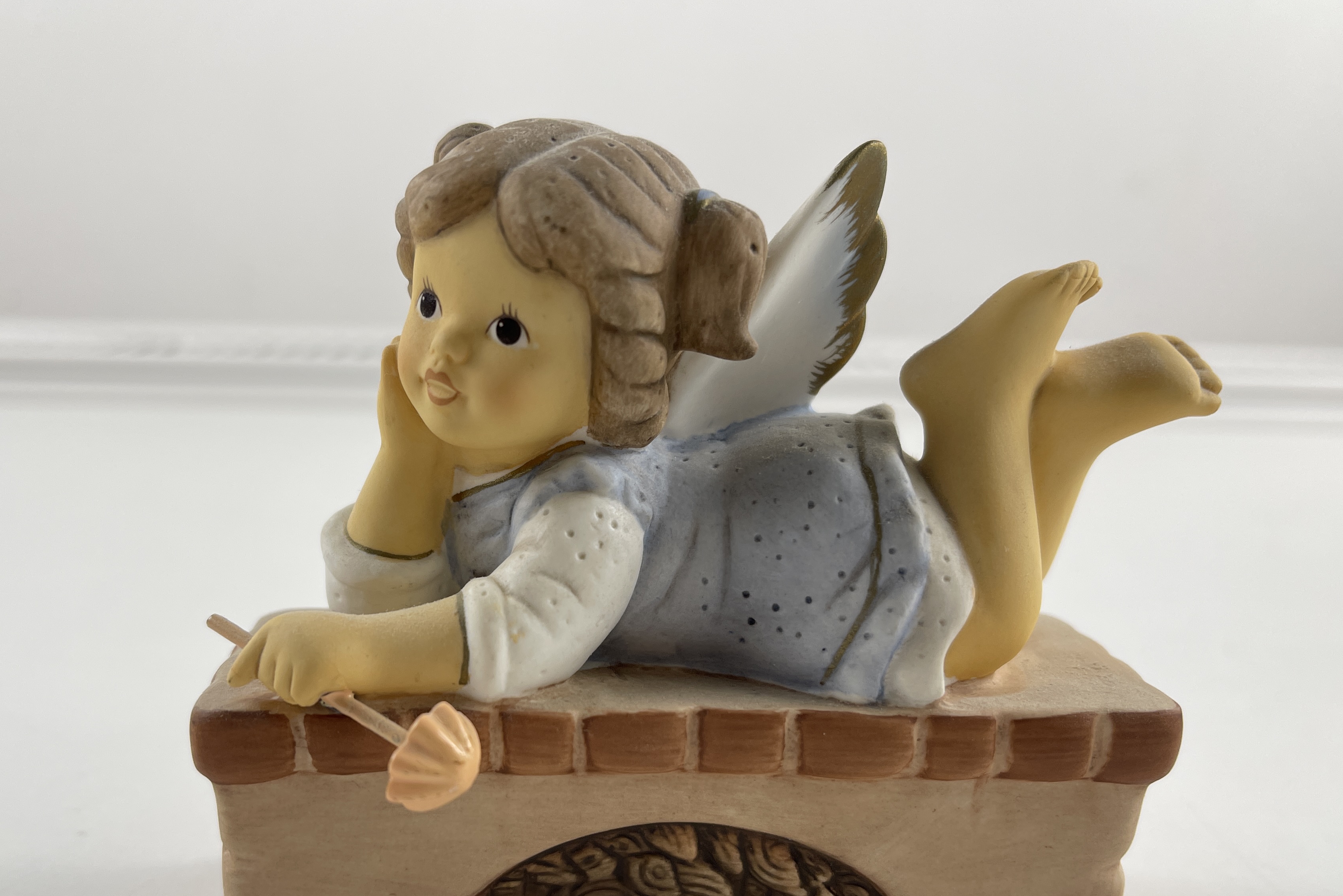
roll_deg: -2.2
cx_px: 589
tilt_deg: -16.4
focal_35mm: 31
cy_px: 572
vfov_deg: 41.9
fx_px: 1156
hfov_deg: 60.1
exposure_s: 1/134
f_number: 1.6
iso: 32
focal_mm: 5.1
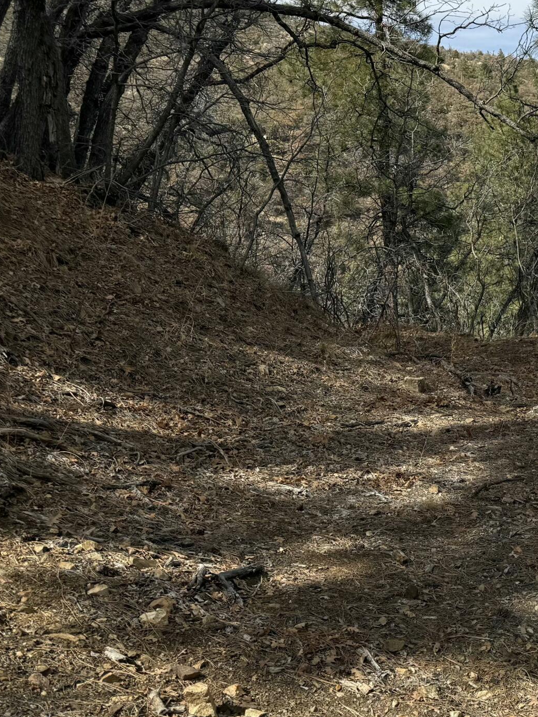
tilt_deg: -1.3
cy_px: 296
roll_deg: -2.1
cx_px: 740
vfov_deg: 36.7
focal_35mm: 52
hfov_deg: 23.9
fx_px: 1078
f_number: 1.78
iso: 80
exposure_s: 1/4673
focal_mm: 6.76
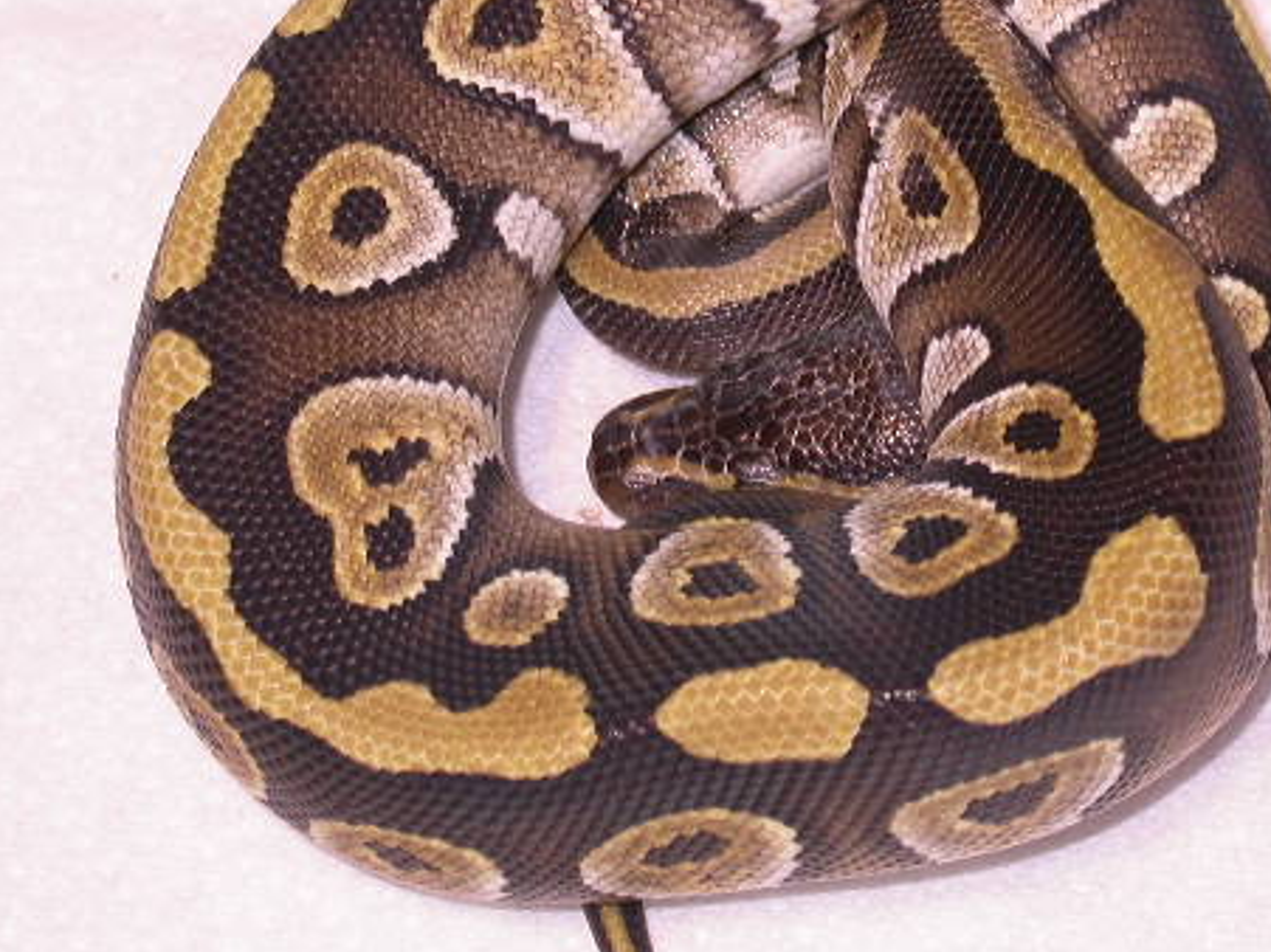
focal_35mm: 159
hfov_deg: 12.4
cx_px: 783
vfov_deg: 9.3
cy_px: 330
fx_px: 5836
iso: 100
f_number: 4.2
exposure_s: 1/60.3
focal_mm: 23.3
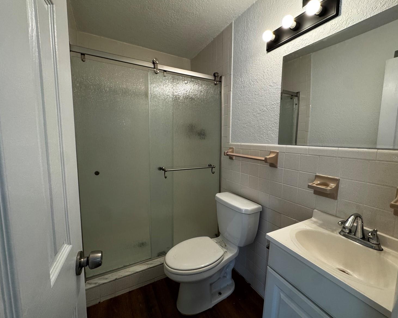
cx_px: 200
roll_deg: -1.0
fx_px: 177
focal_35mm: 15
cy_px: 158
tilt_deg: -6.6
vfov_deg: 84.0
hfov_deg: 96.8
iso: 200
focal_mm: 2.22
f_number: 2.2
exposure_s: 1/120
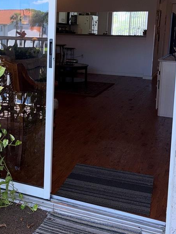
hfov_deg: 29.9
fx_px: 325
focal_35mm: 48
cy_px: 69
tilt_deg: -7.1
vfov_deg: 39.0
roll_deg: -1.8
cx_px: 47
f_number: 1.78
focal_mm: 6.76
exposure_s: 1/298
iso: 50
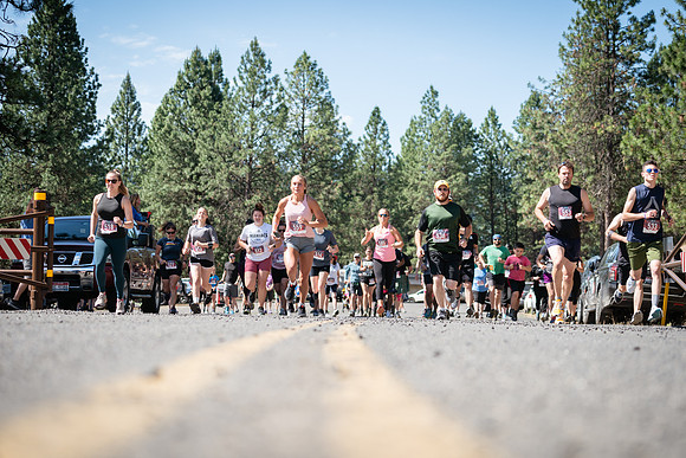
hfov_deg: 27.3
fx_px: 1410
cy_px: 229
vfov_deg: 18.4
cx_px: 343
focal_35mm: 74
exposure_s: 1/500
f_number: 4
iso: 125
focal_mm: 74
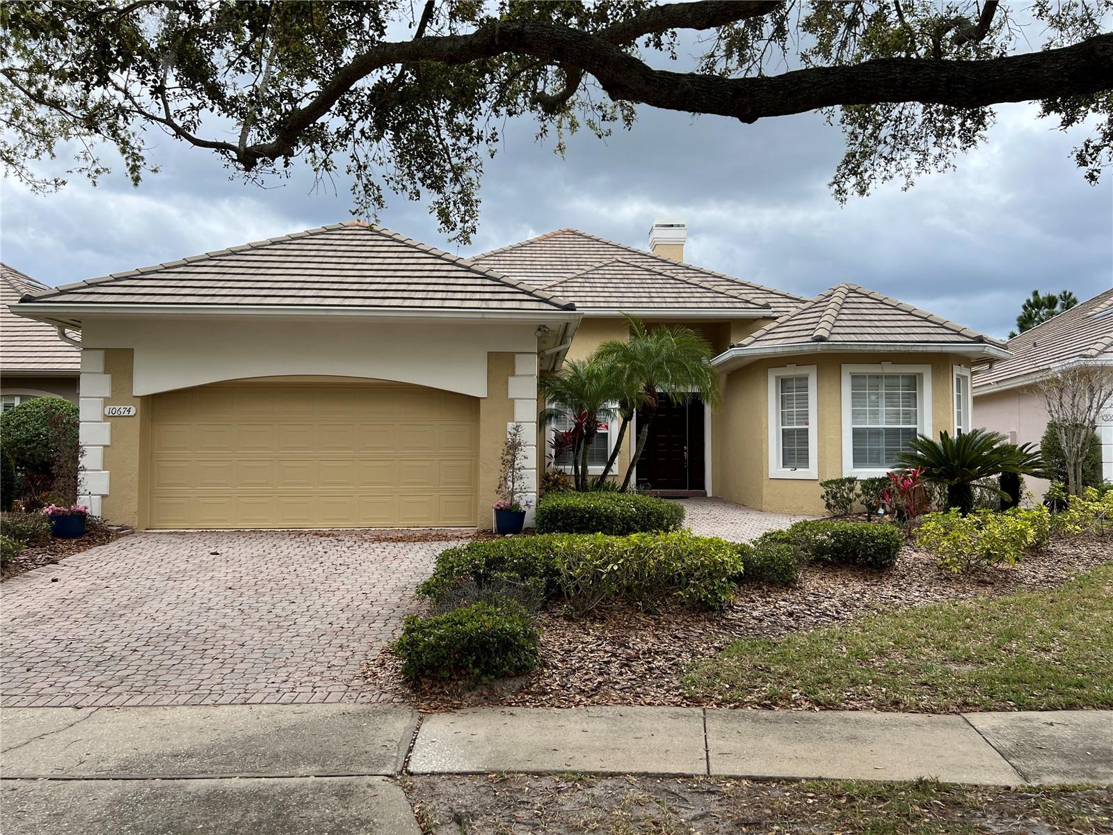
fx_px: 836
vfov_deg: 53.1
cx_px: 556
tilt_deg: +2.0
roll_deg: +0.4
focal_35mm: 26
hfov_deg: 67.3
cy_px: 418
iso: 50
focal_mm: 5.7
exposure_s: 1/1621
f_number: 1.5
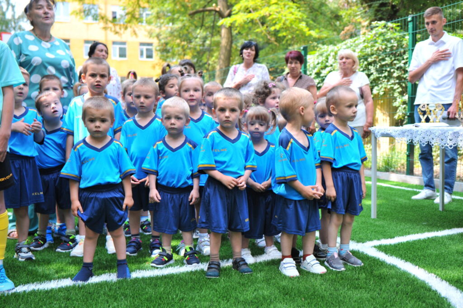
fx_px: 450
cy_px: 154
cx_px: 232
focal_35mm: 35
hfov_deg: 54.5
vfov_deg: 37.8
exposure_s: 1/800
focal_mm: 35
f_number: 3.5
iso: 640
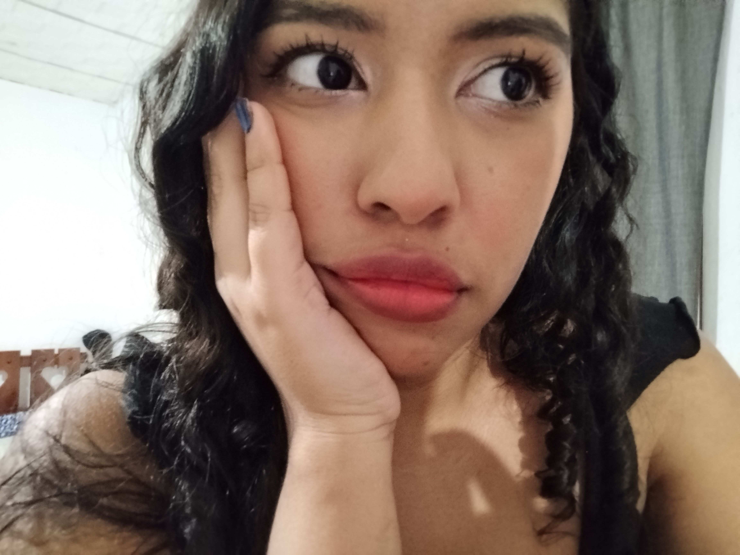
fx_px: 513
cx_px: 370
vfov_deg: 56.8
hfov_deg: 71.6
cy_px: 278
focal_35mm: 24
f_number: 2.4
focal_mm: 3.26
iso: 1600
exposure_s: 1/11
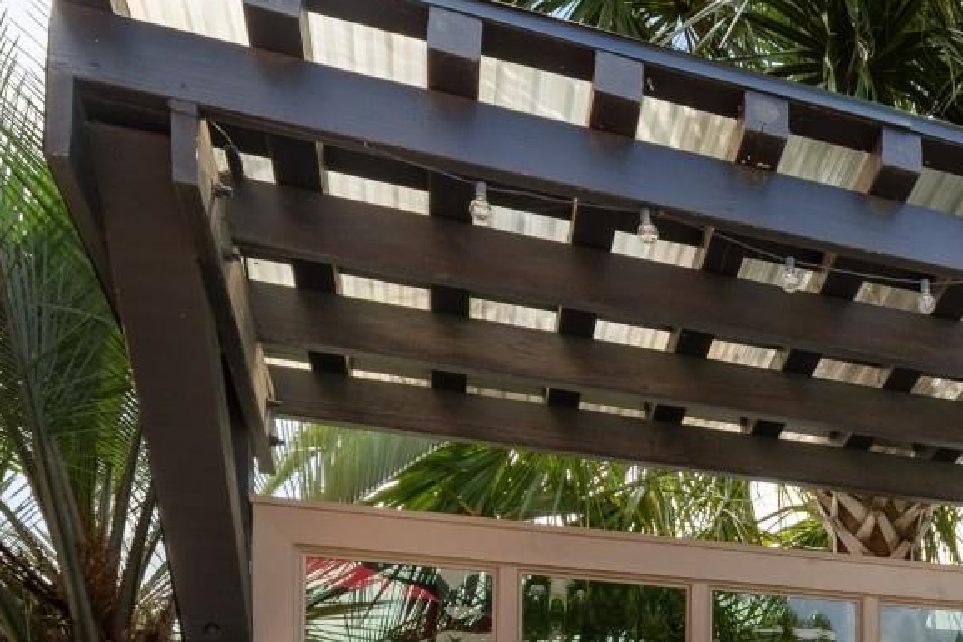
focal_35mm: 42
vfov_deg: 27.3
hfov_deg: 40.2
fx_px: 1123
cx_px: 980
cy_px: 807
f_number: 6.3
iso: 100
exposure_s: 1/160
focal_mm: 10
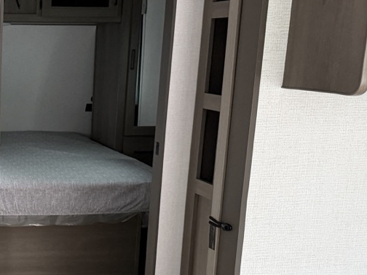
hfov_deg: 29.0
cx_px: -27
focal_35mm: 61
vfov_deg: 23.9
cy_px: 188
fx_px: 647
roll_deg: +0.5
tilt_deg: -10.4
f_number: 1.78
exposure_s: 1/60
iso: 320
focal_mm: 6.76
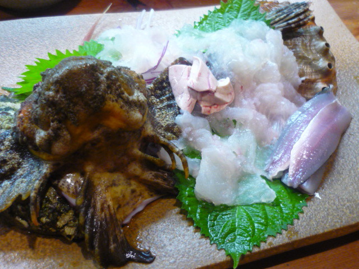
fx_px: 425
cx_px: 180
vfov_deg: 35.1
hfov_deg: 45.8
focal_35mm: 41
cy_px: 134
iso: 400
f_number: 2.8
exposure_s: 1/13
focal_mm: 5.5
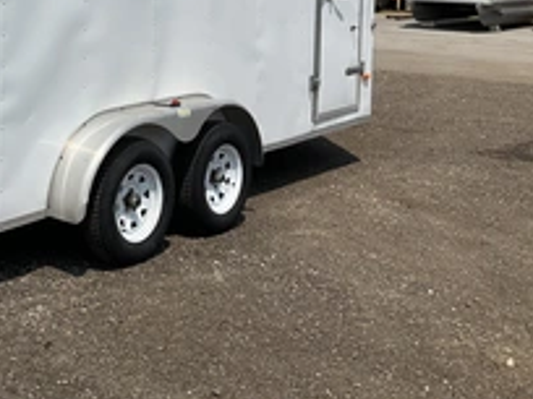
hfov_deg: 31.9
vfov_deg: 24.7
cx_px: 37
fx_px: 878
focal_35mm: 57
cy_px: 16
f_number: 1.8
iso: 25
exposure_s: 1/4065
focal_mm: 3
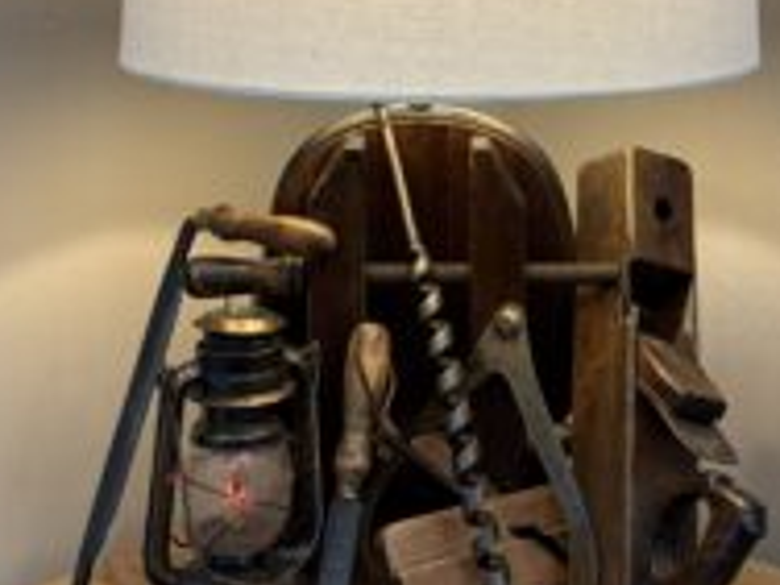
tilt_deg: -10.6
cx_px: 452
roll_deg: +0.7
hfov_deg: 28.1
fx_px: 1555
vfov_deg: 21.1
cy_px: 122
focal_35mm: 69
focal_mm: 5.96
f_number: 1.6
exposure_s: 1/60
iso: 160
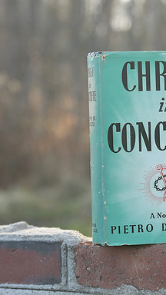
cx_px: 207
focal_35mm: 166
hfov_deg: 7.2
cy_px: 148
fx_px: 1299
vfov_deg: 13.0
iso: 250
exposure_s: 1/200
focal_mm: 70
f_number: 4.5
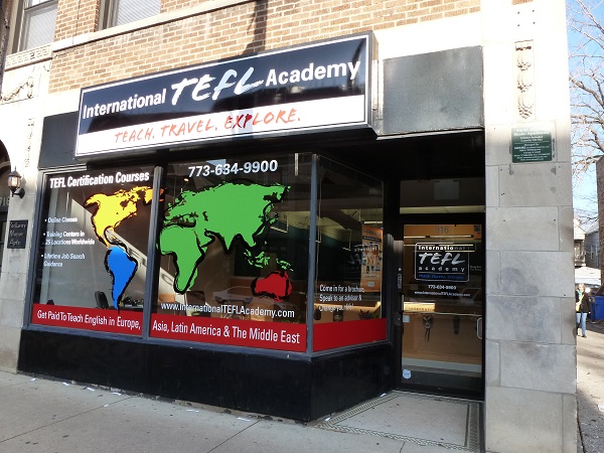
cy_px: 226
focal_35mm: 24
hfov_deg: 71.6
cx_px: 302
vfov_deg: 56.8
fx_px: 419
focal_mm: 4.3
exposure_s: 1/160
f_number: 4
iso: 160
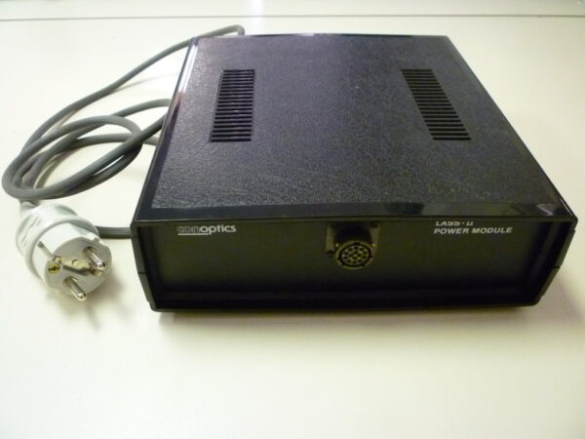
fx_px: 490
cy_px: 220
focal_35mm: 29
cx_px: 292
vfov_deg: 48.2
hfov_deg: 61.7
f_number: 3.3
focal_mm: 5.2
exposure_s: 1/25
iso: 800
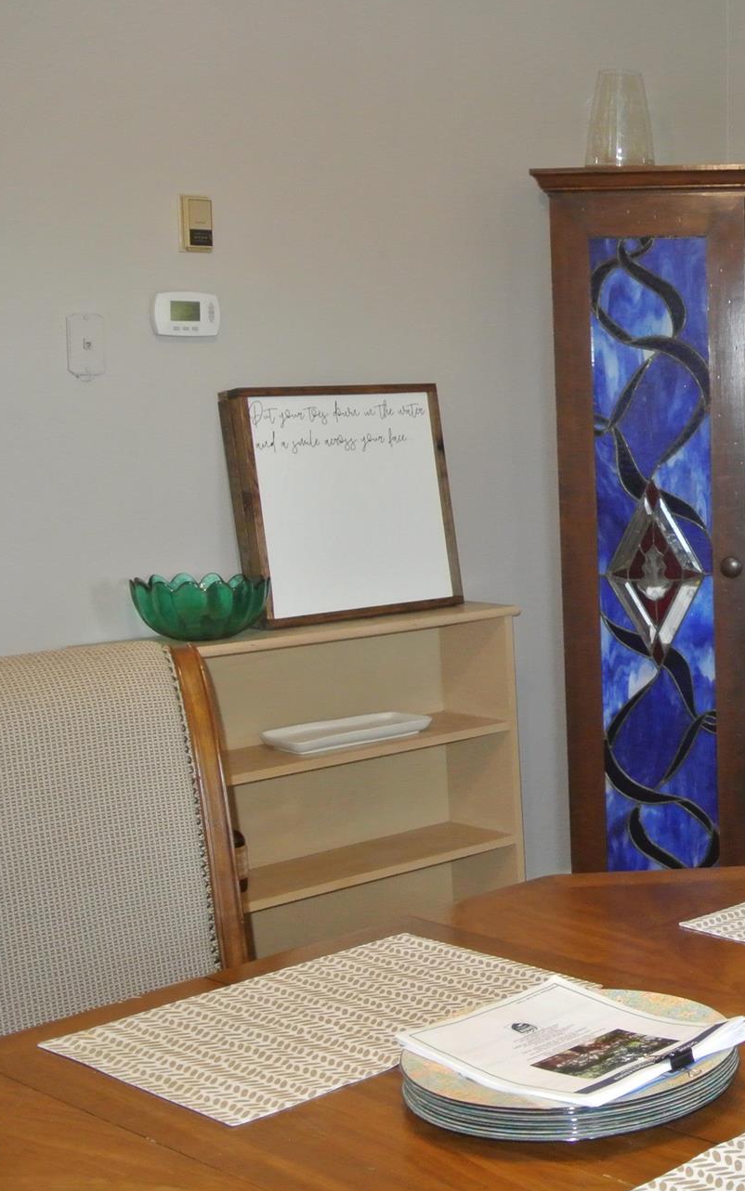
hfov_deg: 21.1
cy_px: 623
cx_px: 913
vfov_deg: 35.7
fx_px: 1851
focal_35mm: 57
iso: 800
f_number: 4
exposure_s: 1/60
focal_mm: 13.1
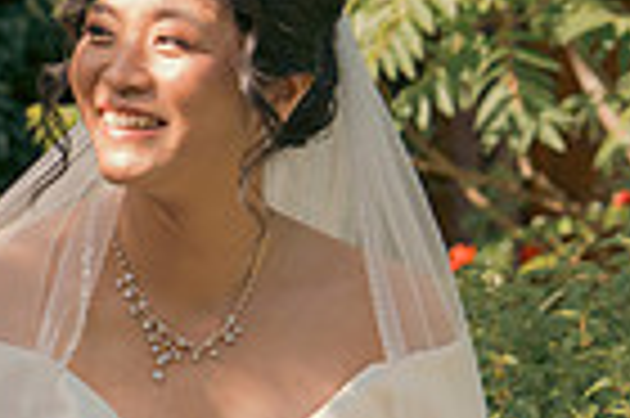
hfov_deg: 7.1
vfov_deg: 4.7
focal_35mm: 290
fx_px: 5069
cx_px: -54
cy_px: 317
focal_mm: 47
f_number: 3.5
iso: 125
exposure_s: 1/320
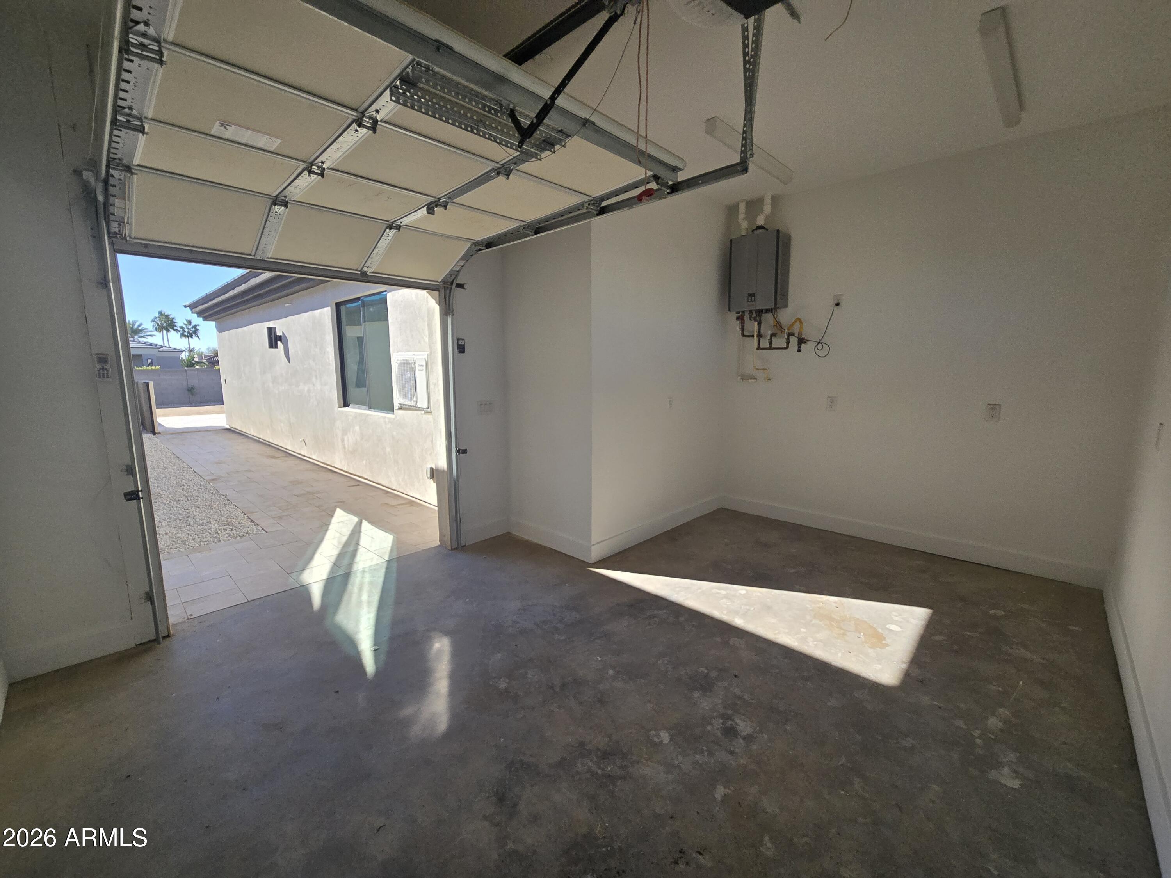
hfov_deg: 106.2
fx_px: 440
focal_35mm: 13
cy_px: 439
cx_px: 586
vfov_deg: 89.9
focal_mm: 2.2
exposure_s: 1/2000
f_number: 2.2
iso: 160
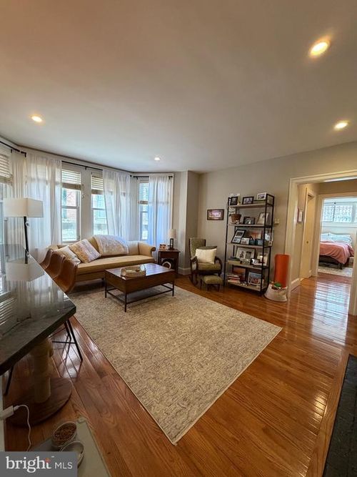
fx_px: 193
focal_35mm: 14
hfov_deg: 85.7
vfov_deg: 102.1
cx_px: 178
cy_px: 238
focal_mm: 2.22
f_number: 2.2
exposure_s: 1/60
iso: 320
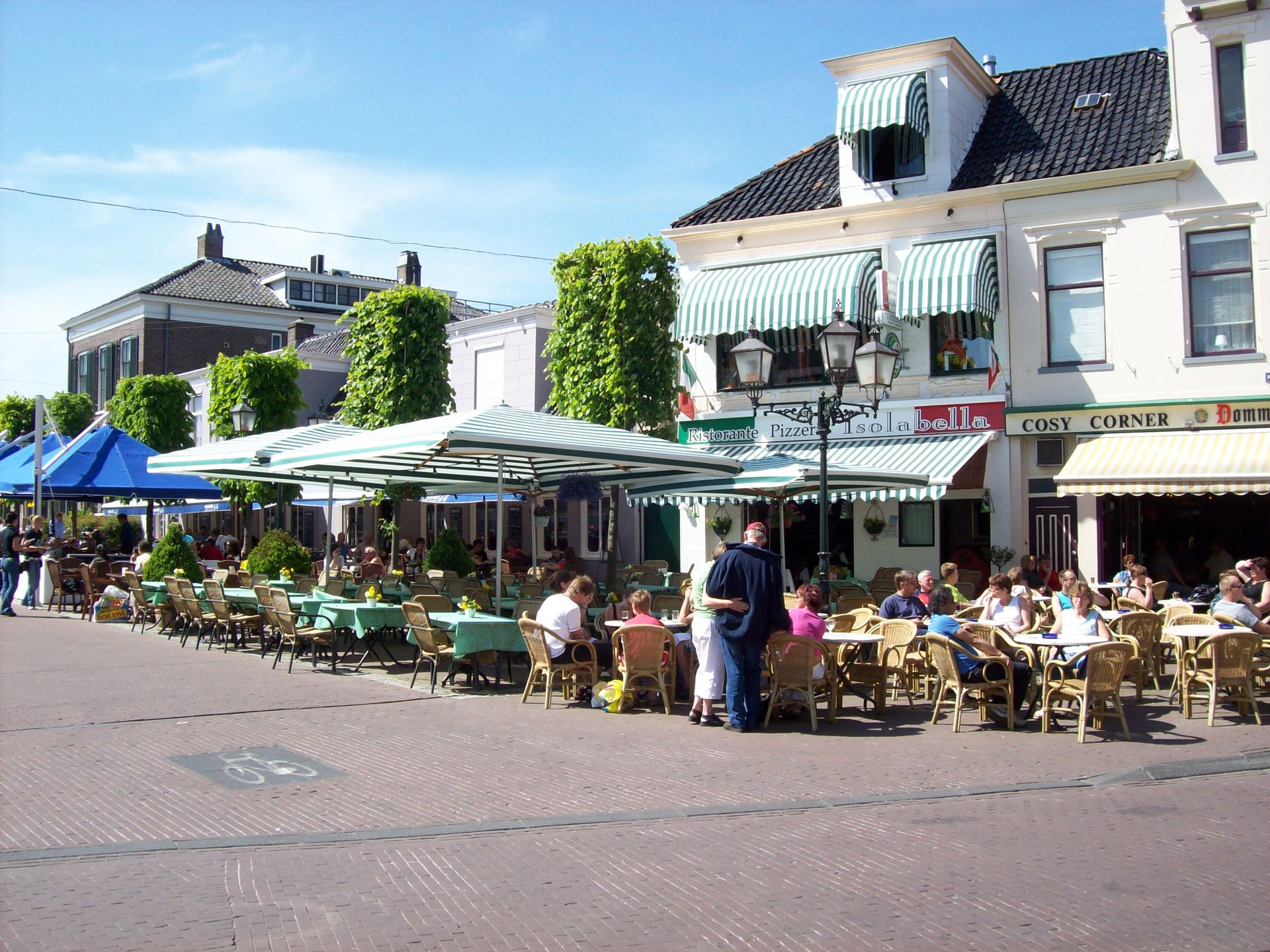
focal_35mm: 36
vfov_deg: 39.6
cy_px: 476
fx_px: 1320
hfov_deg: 51.4
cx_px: 635
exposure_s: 1/359
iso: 80
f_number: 4.8
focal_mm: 6
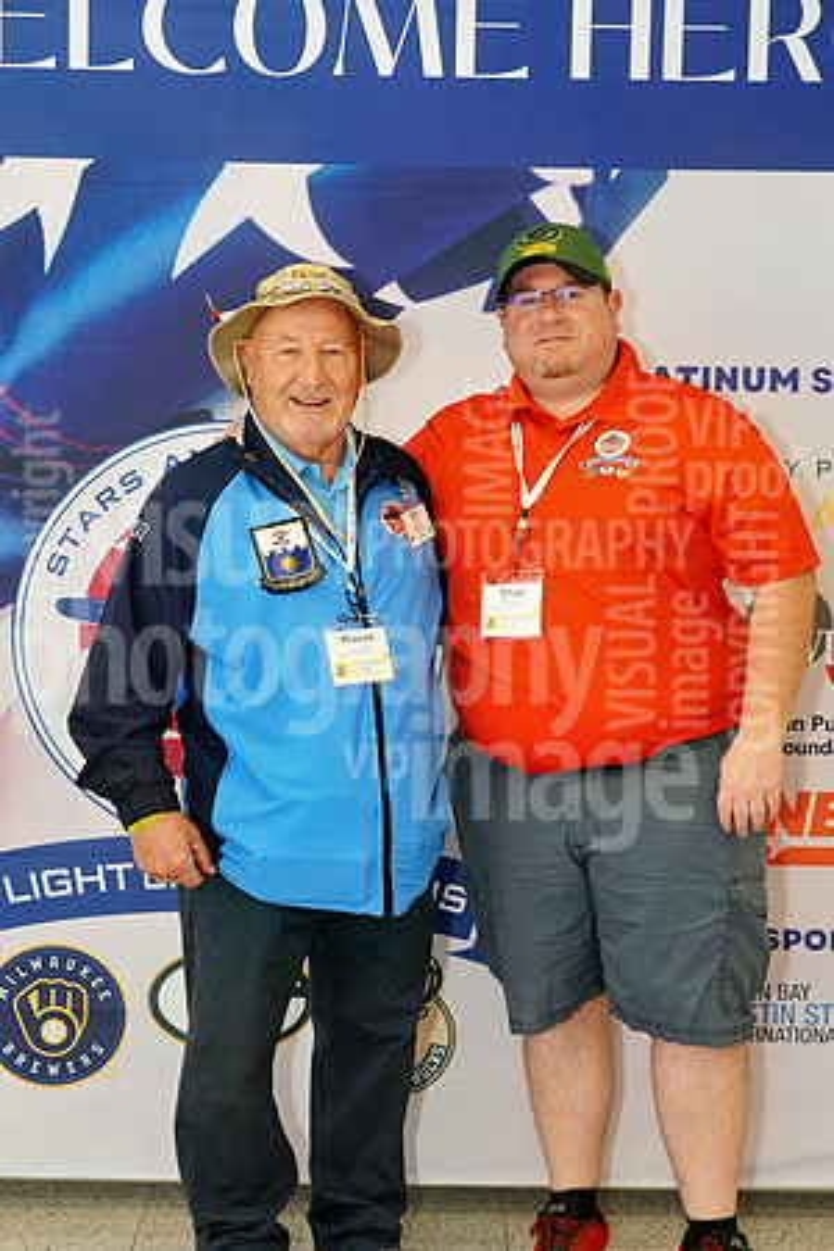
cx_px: 417
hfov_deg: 18.5
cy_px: 626
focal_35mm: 74
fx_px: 2554
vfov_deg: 27.5
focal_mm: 49
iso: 1600
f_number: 8
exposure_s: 1/100
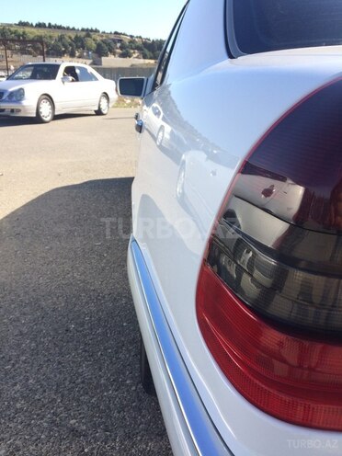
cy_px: 228
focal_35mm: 29
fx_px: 382
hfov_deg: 48.2
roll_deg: +0.5
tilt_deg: -21.4
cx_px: 171
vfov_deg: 61.7
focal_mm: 4.15
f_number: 2.2
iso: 32
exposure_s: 1/873
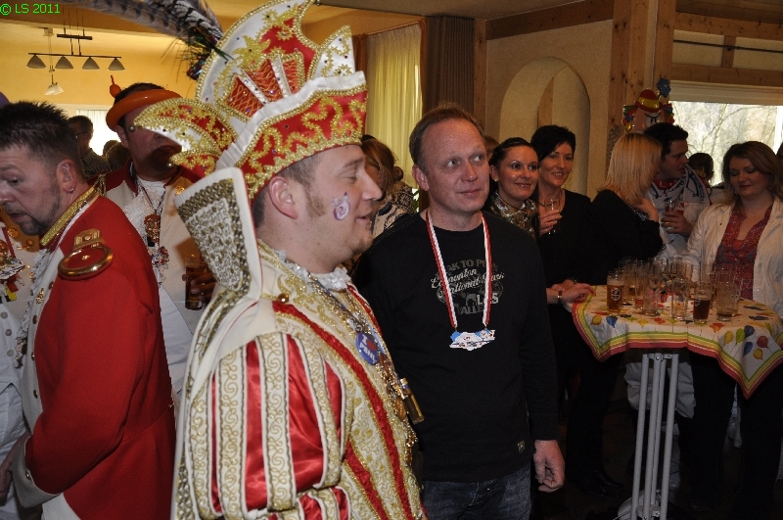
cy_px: 260
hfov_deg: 53.2
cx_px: 392
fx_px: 782
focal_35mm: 36
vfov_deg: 36.8
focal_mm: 24
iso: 400
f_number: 5
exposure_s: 1/60
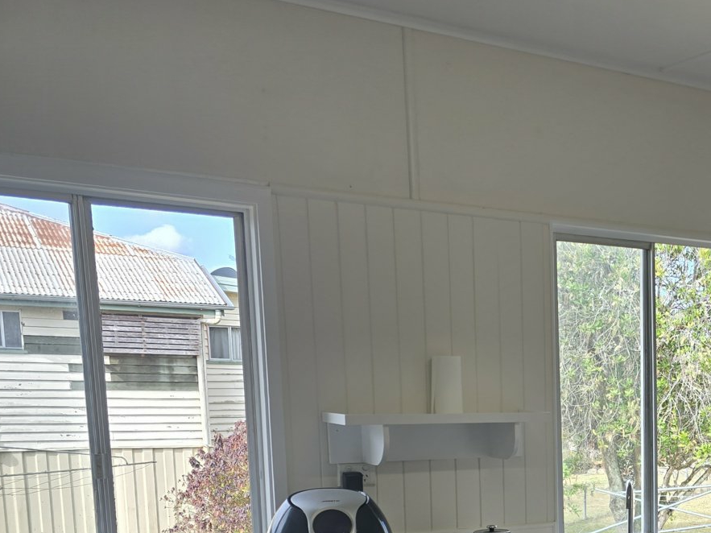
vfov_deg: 27.2
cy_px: 552
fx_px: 1027
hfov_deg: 33.7
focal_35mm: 50
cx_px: 763
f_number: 1.7
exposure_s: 1/109
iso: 12
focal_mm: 6.3
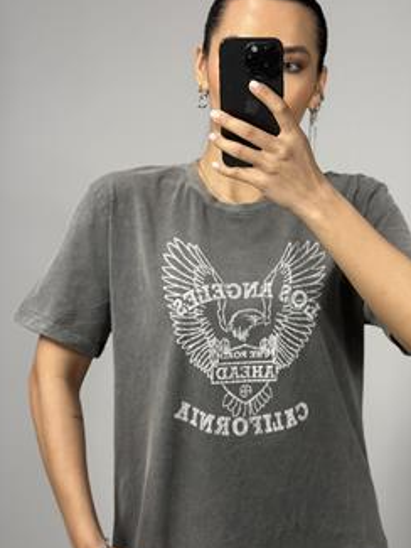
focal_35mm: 61
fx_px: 965
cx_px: 244
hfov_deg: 24.0
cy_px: 321
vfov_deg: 31.6
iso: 125
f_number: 1.78
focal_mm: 6.86
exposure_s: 1/100
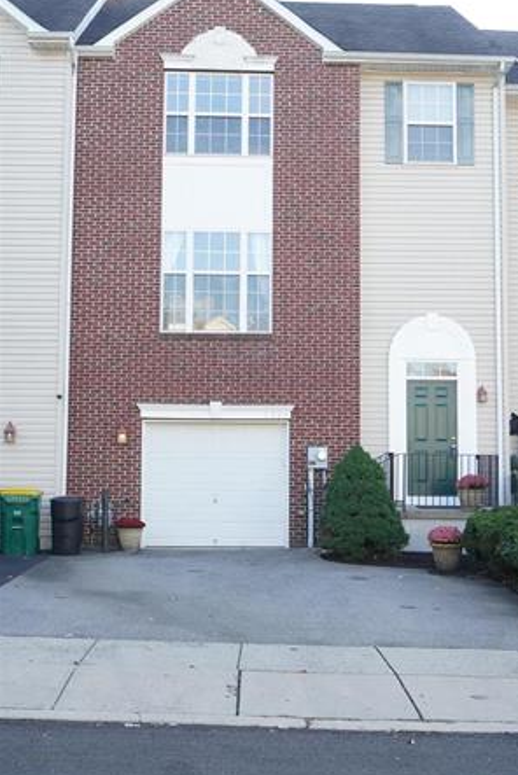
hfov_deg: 25.5
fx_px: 1142
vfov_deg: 37.5
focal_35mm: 53
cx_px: 277
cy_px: 380
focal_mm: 49
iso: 2500
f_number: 8
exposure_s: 1/640
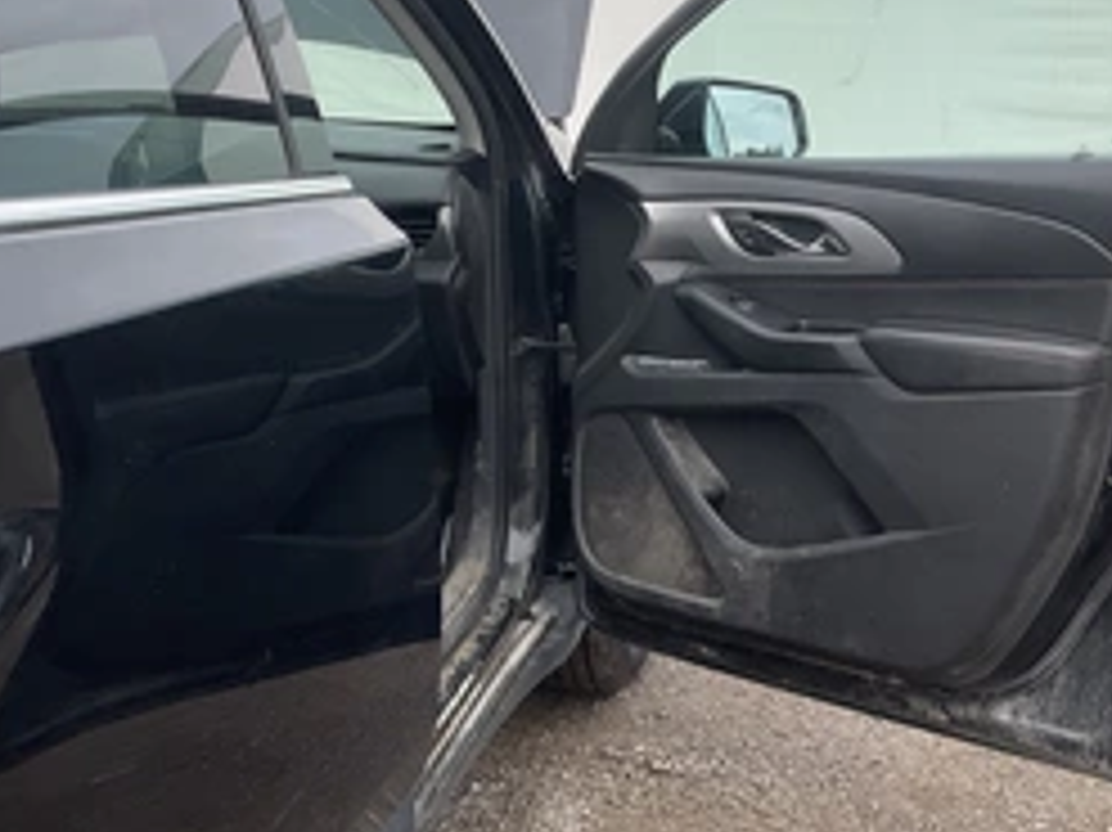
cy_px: 261
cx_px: 527
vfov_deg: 30.6
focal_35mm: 47
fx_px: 1509
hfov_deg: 40.4
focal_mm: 3
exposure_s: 1/842
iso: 25
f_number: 1.8
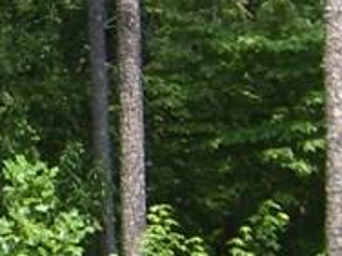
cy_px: 198
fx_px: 1887
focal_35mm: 191
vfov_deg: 7.8
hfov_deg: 9.7
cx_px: -306
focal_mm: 5.8
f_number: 2.8
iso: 50
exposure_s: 1/750
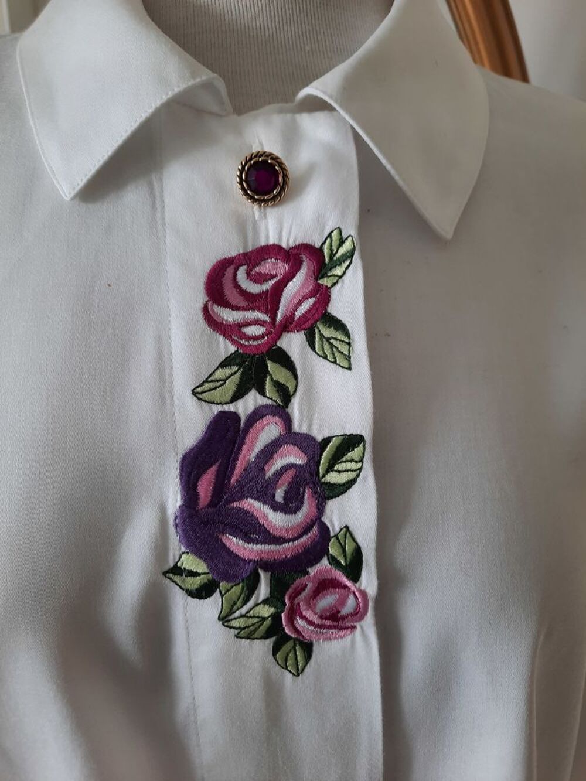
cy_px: 390
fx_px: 564
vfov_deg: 69.4
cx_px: 293
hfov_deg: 54.9
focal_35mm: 25
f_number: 2
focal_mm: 4.6
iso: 80
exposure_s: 1/50
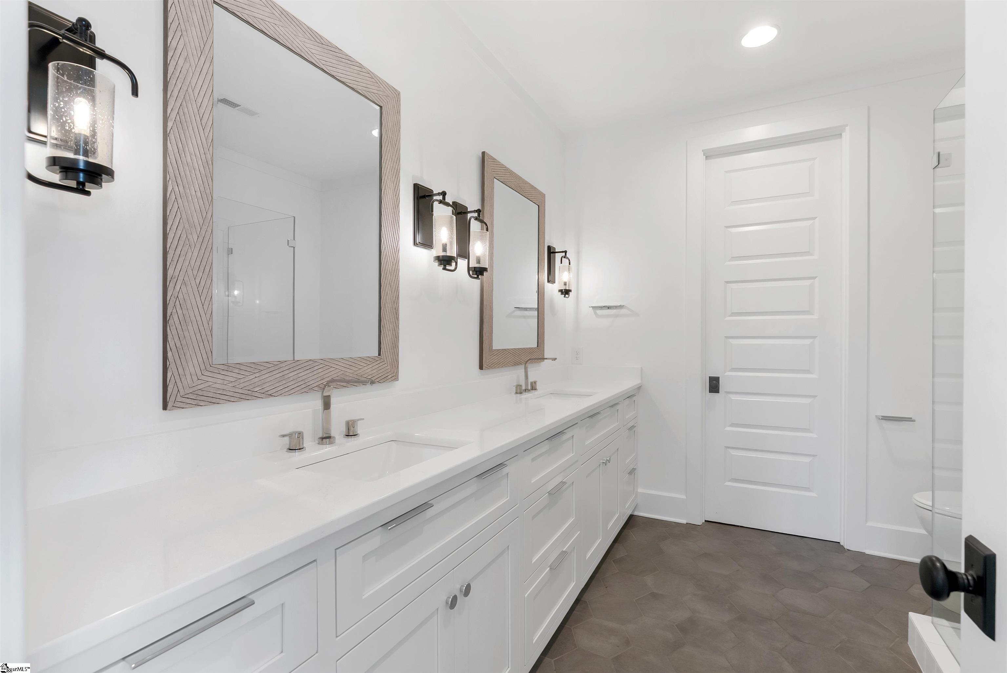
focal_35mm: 16
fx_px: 448
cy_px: 336
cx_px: 504
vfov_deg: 73.8
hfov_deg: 96.7
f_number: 8
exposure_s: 1/6
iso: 100
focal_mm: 16
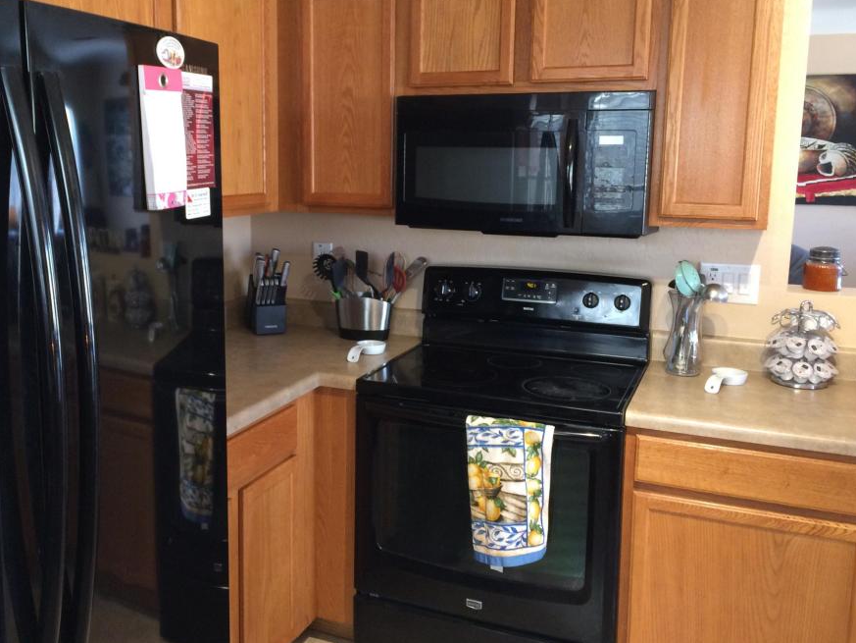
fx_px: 841
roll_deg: +0.4
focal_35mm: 34
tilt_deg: -9.2
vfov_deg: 41.7
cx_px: 375
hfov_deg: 53.8
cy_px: 276
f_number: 2.2
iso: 160
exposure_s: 1/30
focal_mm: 4.15
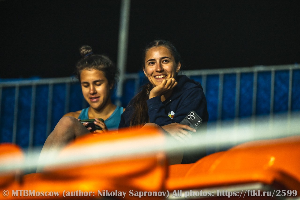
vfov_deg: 7.0
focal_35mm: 195
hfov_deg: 10.5
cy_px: 100
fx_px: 1625
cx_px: 150
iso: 1250
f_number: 3.5
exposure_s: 1/320
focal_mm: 195
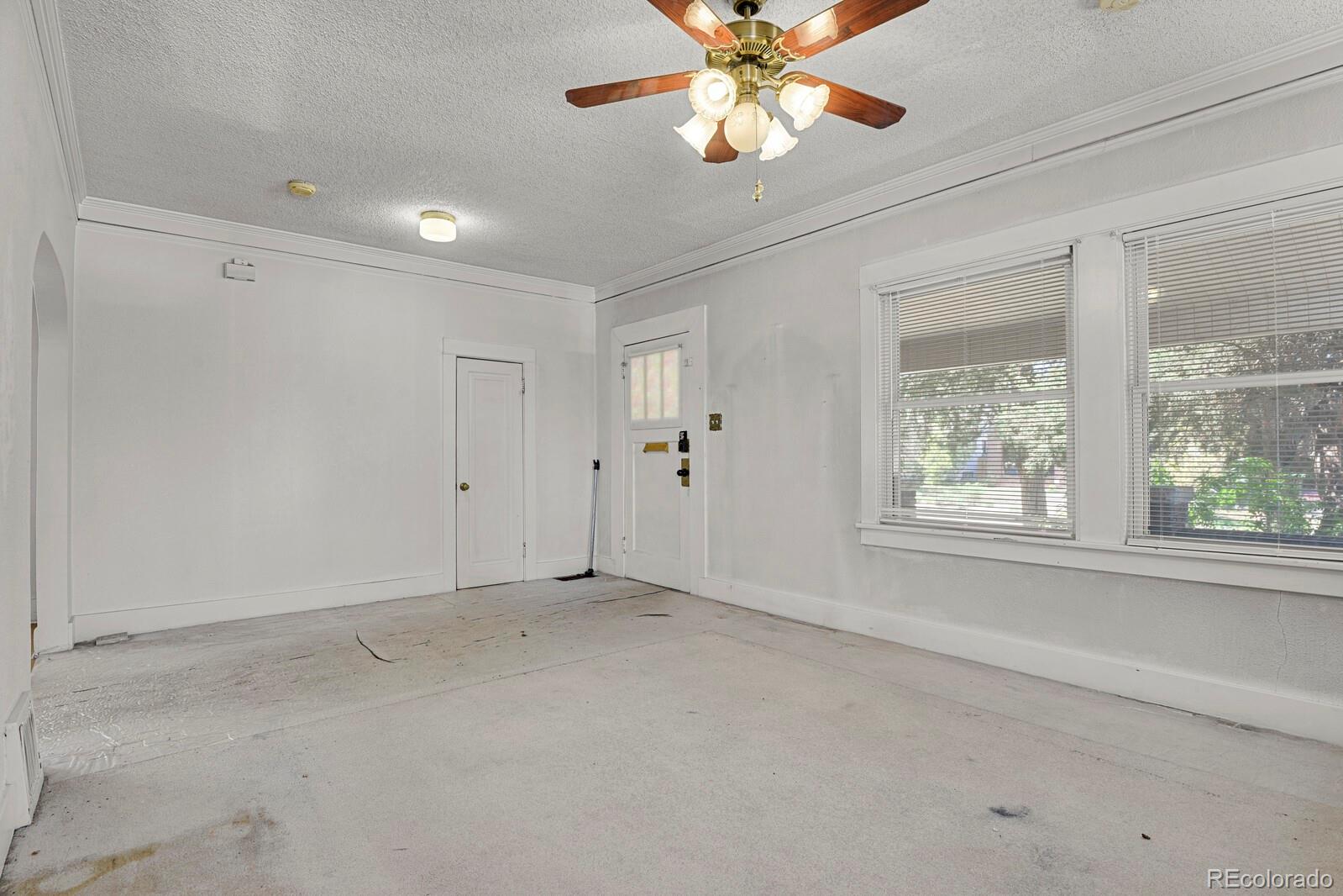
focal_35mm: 17
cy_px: 448
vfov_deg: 70.4
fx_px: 634
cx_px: 672
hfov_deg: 93.3
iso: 250
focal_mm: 17
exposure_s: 1.6
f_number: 8
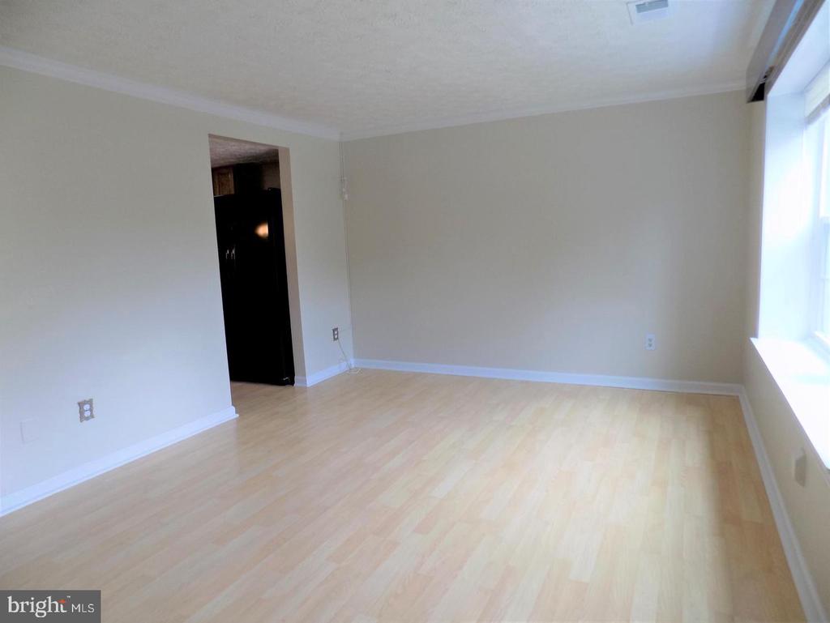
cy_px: 312
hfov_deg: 73.9
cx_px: 415
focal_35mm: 23
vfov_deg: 58.9
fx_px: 552
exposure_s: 1/40
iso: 80
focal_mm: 4
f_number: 3.1
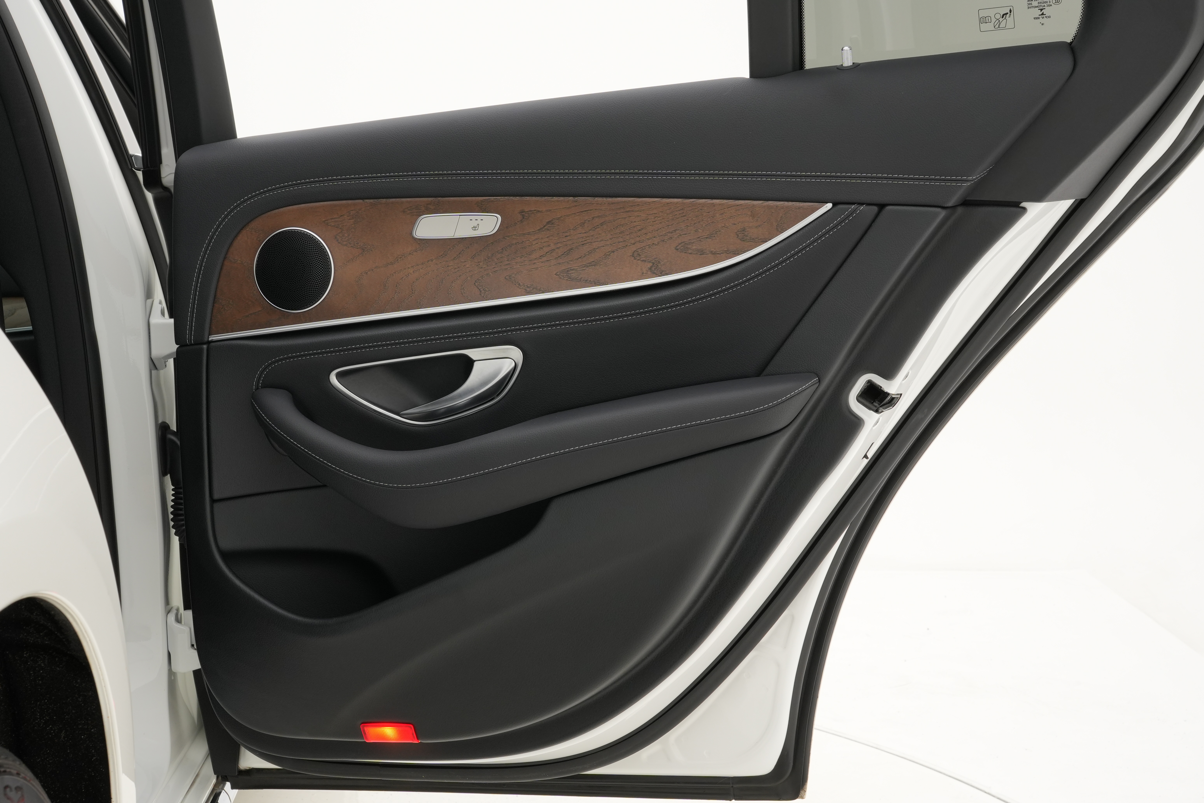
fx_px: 1610
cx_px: 602
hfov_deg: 41.0
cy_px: 402
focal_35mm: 48
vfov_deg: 28.0
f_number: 10
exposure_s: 1/30
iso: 400
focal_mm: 32.1
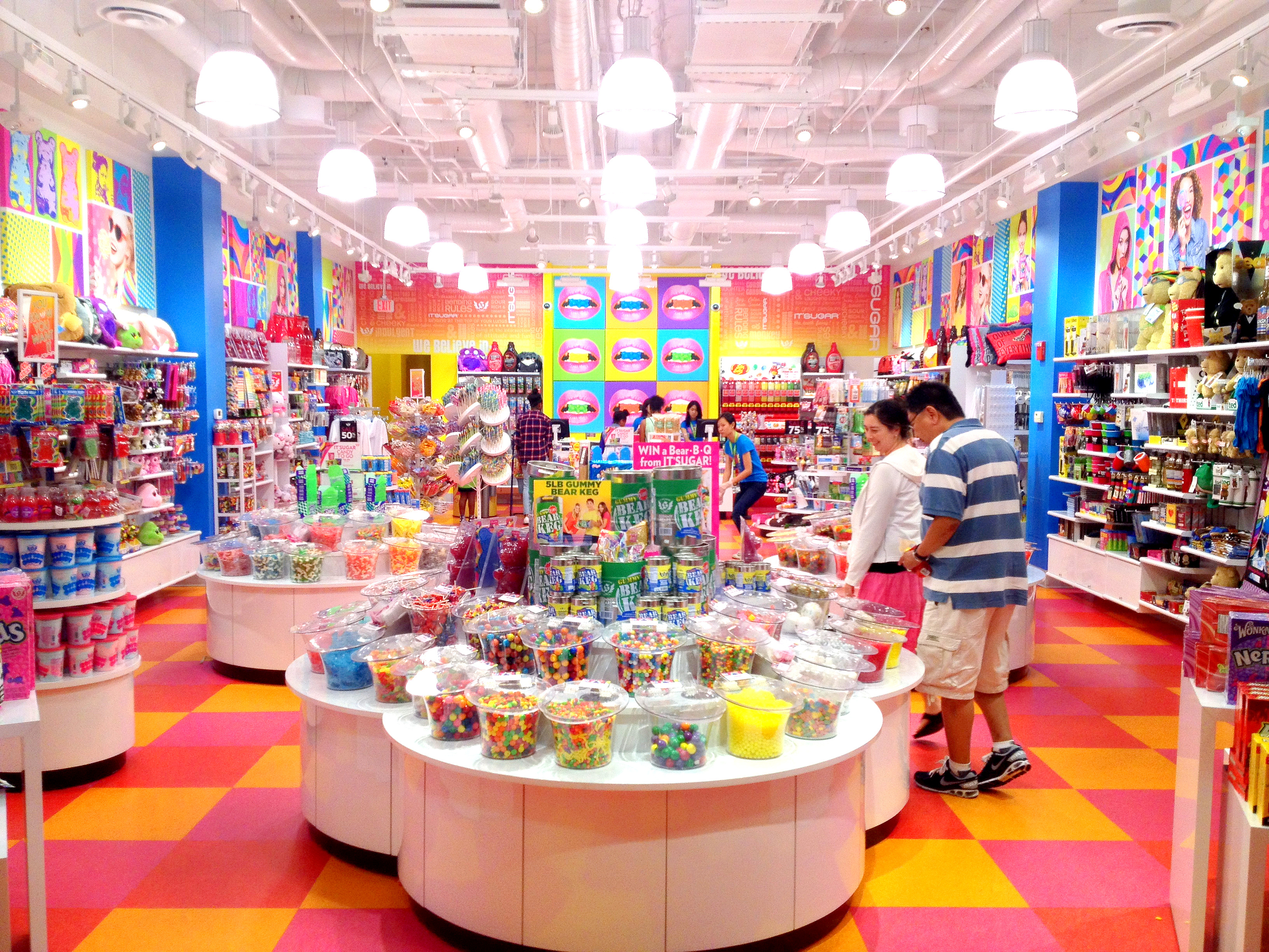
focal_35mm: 35
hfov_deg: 52.6
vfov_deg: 40.7
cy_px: 476
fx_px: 1283
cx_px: 634
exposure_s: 1/120
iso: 80
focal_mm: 4.28
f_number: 2.4
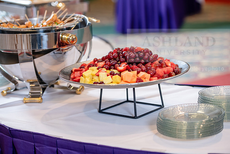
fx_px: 626
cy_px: 77
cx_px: 115
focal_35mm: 98
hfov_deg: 20.8
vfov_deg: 14.0
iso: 400
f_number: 3.2
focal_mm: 98
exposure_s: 1/160
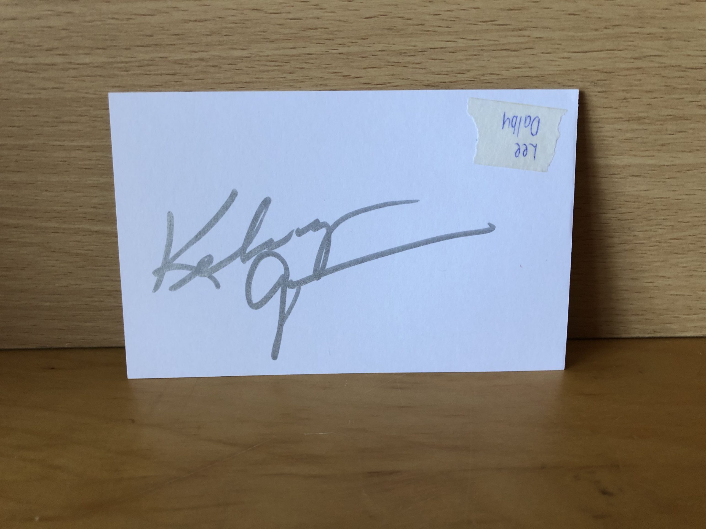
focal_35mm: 28
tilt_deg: -23.4
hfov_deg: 63.4
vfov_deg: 49.7
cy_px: 264
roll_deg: -1.4
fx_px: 571
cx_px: 353
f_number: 1.8
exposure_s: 1/15
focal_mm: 3.99
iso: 64
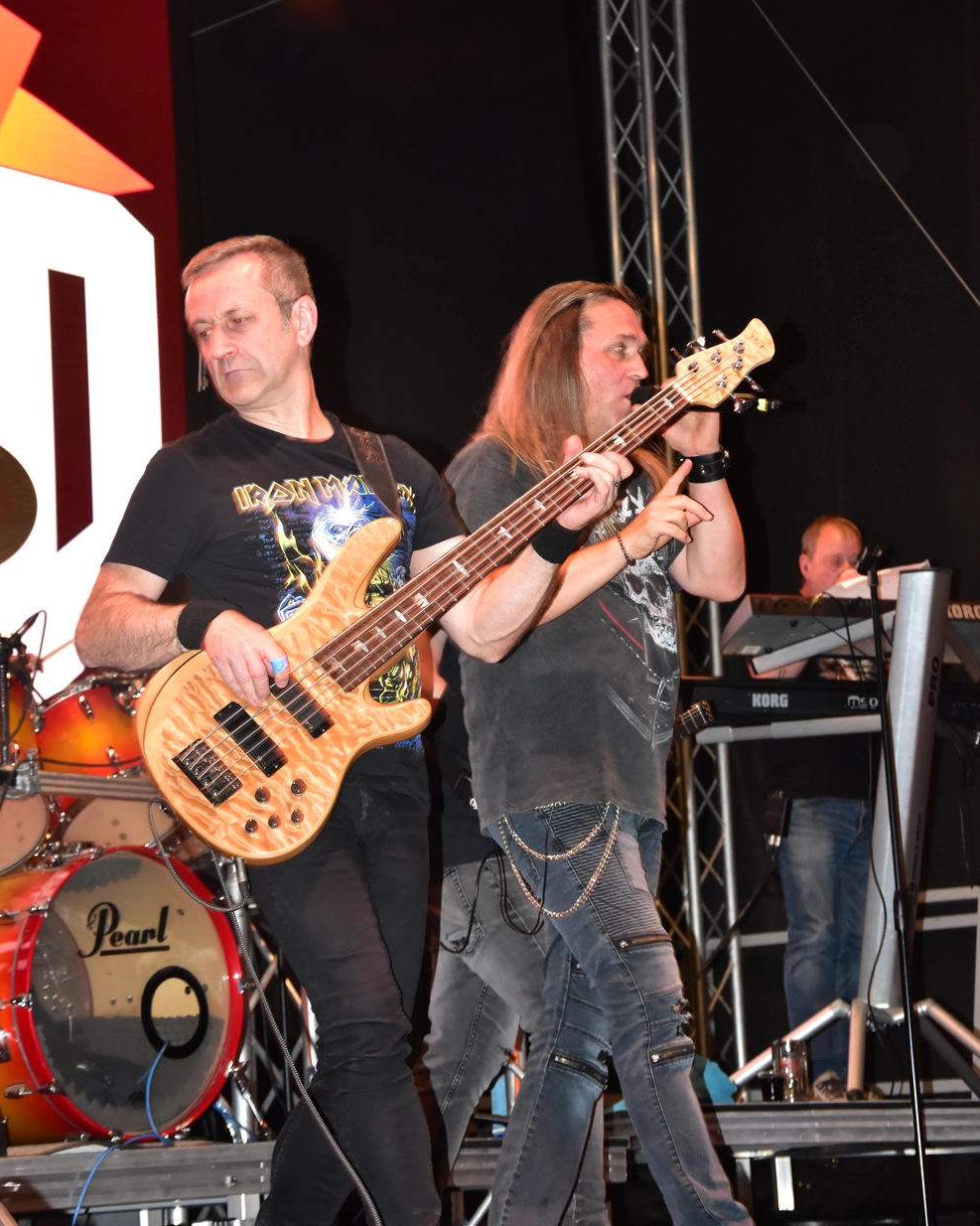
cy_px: 588
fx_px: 3227
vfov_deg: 21.5
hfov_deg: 17.3
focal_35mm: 89
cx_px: 487
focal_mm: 52
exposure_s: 1/60
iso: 2000
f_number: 6.3
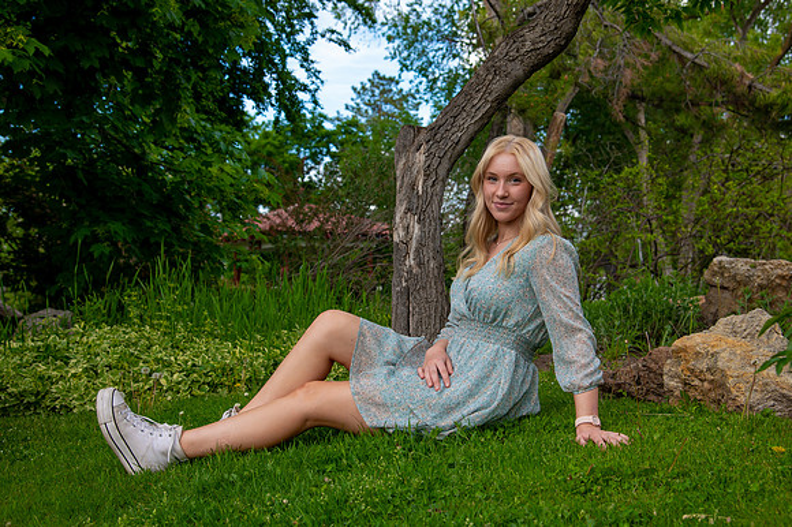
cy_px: 247
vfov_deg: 26.9
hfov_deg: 39.5
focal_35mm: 50
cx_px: 427
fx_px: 1103
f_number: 5.6
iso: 200
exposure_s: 1/200
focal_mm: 46
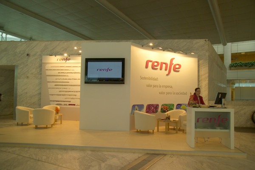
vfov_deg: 45.0
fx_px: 205
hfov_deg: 63.7
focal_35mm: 29
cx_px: 128
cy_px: 85
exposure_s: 1/20
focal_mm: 29
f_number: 5.6
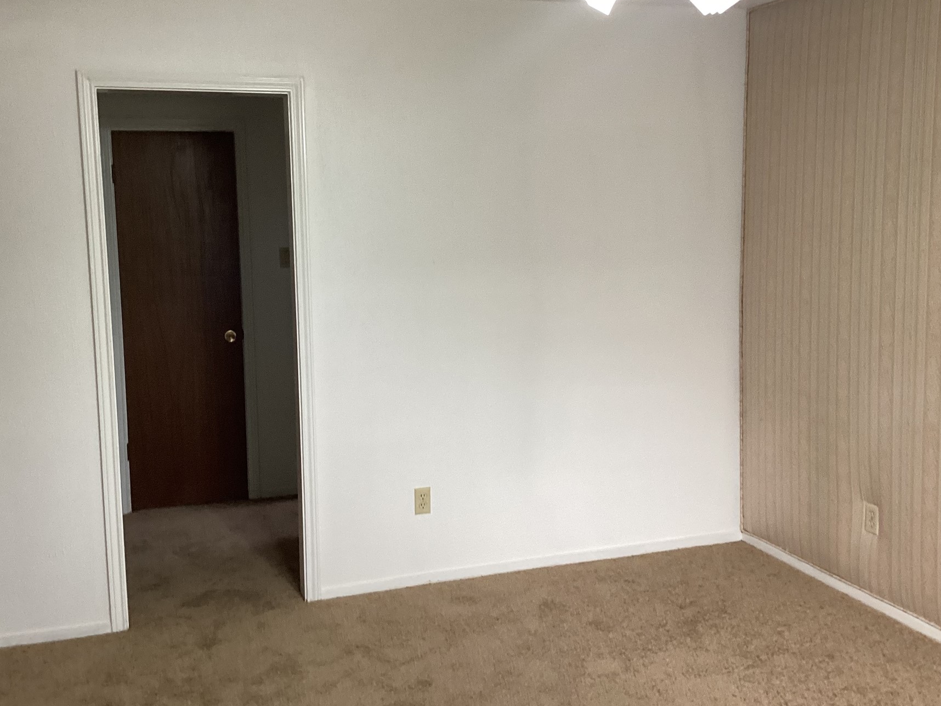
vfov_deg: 38.6
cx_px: 456
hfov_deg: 50.1
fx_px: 1006
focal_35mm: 37
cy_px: 311
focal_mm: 3.3
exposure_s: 1/60
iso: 160
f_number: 2.4
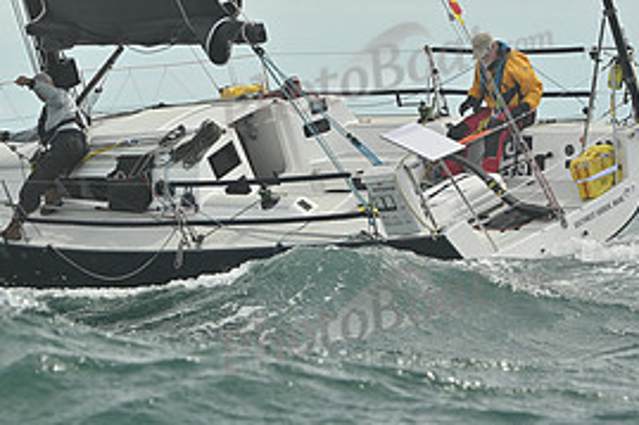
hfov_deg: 9.5
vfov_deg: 6.3
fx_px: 3832
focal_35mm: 216
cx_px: 97
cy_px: -18
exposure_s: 1/1250
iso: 320
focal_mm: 100
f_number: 11
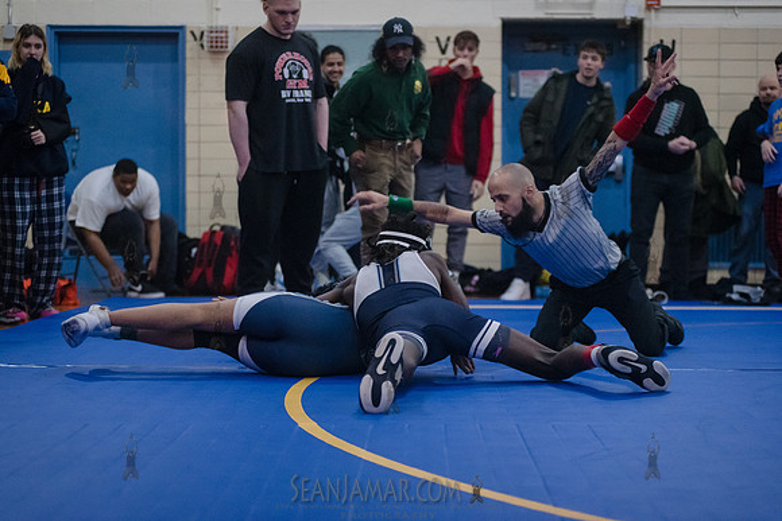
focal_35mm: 80
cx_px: 391
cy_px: 260
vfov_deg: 17.1
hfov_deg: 25.4
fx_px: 1738
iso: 8000
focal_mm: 80
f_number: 3.2
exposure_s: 1/400
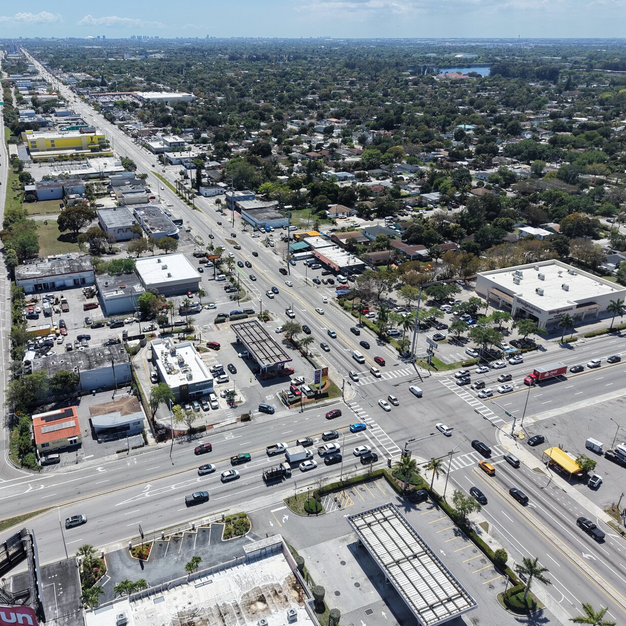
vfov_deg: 55.6
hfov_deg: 55.4
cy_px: 314
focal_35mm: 29
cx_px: 264
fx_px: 593
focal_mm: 8.67
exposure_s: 1/6400
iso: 270
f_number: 1.8
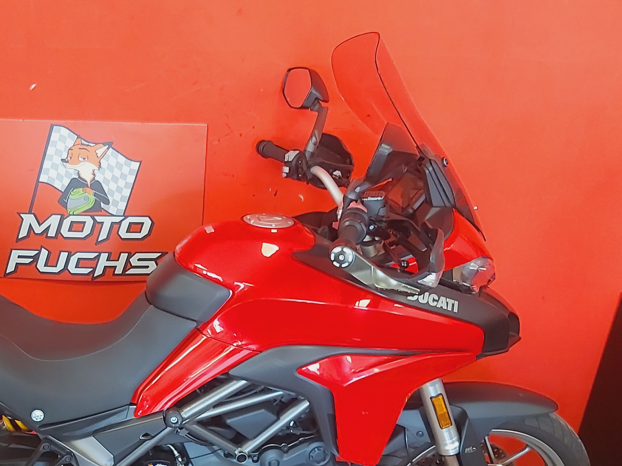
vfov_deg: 32.0
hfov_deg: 41.9
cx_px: 168
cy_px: 373
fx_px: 791
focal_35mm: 44
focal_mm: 3.92
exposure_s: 1/33
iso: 250
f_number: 1.7
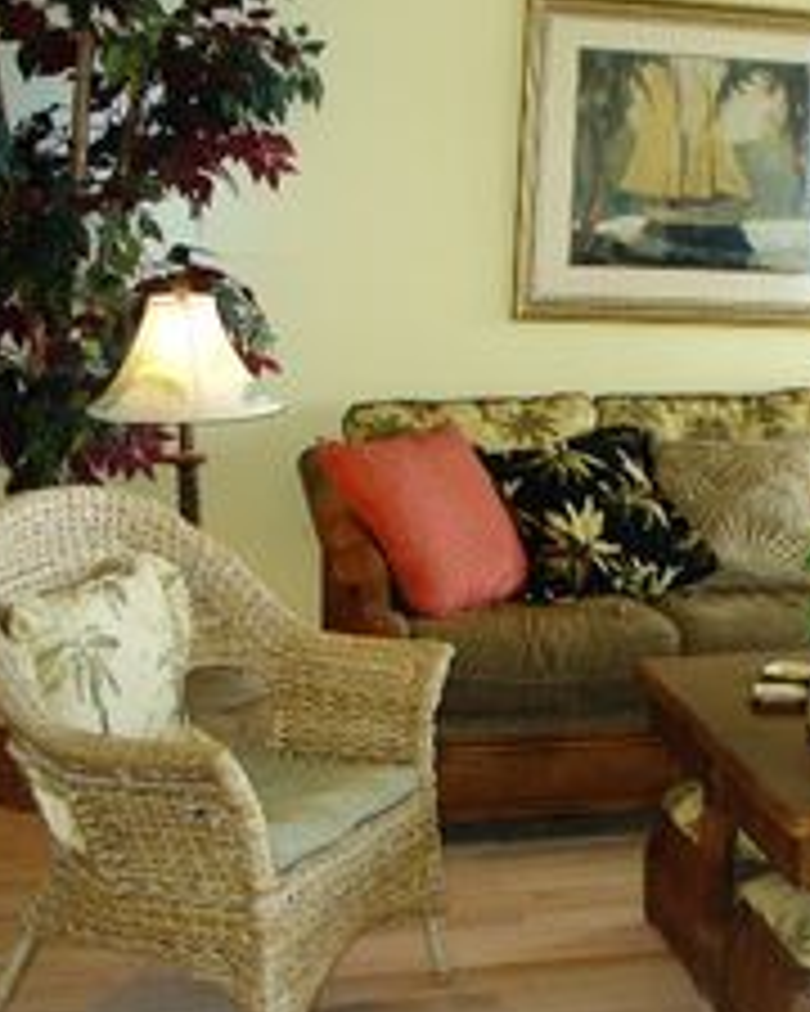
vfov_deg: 31.9
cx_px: 770
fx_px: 1768
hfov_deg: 24.8
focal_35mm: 59
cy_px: 580
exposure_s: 1/60
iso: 200
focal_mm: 6.1
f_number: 2.8
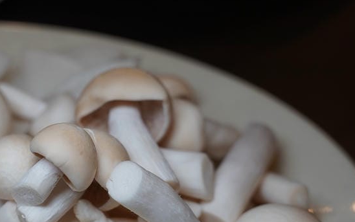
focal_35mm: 87
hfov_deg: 22.9
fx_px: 842
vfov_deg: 15.0
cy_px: 151
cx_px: 2
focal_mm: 39
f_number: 4.5
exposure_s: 1/80
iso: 100
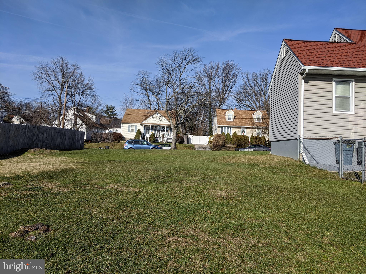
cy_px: 137
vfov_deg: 51.4
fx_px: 285
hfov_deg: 65.3
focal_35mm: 27
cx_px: 183
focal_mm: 4.44
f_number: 1.8
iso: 62
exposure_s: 1/4695
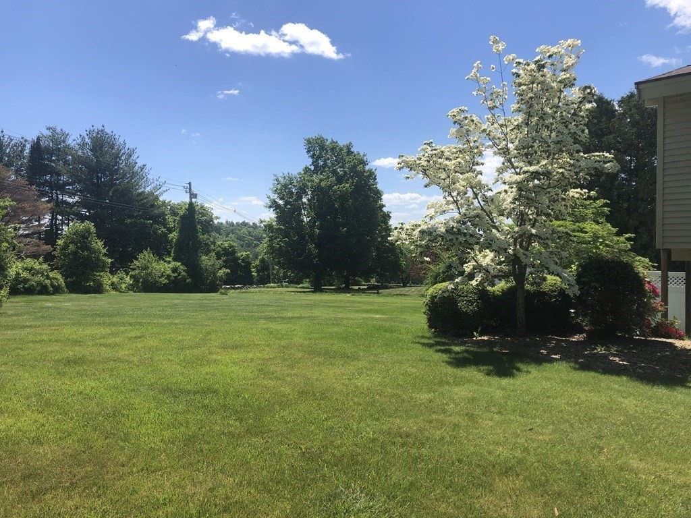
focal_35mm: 28
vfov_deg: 49.7
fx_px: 559
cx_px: 346
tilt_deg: -1.0
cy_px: 259
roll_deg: +1.3
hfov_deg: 63.4
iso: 20
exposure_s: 1/2088
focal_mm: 3.99
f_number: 1.8
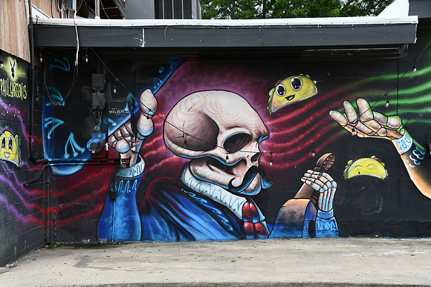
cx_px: 216
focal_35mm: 46
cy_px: 144
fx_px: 551
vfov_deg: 29.3
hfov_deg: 42.7
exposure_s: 1/250
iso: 200
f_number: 8
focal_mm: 31
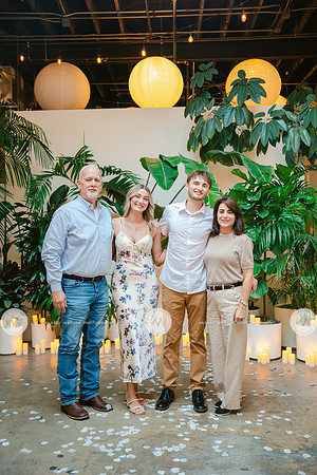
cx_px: 158
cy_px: 238
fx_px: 526
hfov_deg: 33.6
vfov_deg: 48.7
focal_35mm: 40
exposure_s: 1/250
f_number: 2.8
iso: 1250
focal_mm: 39.8
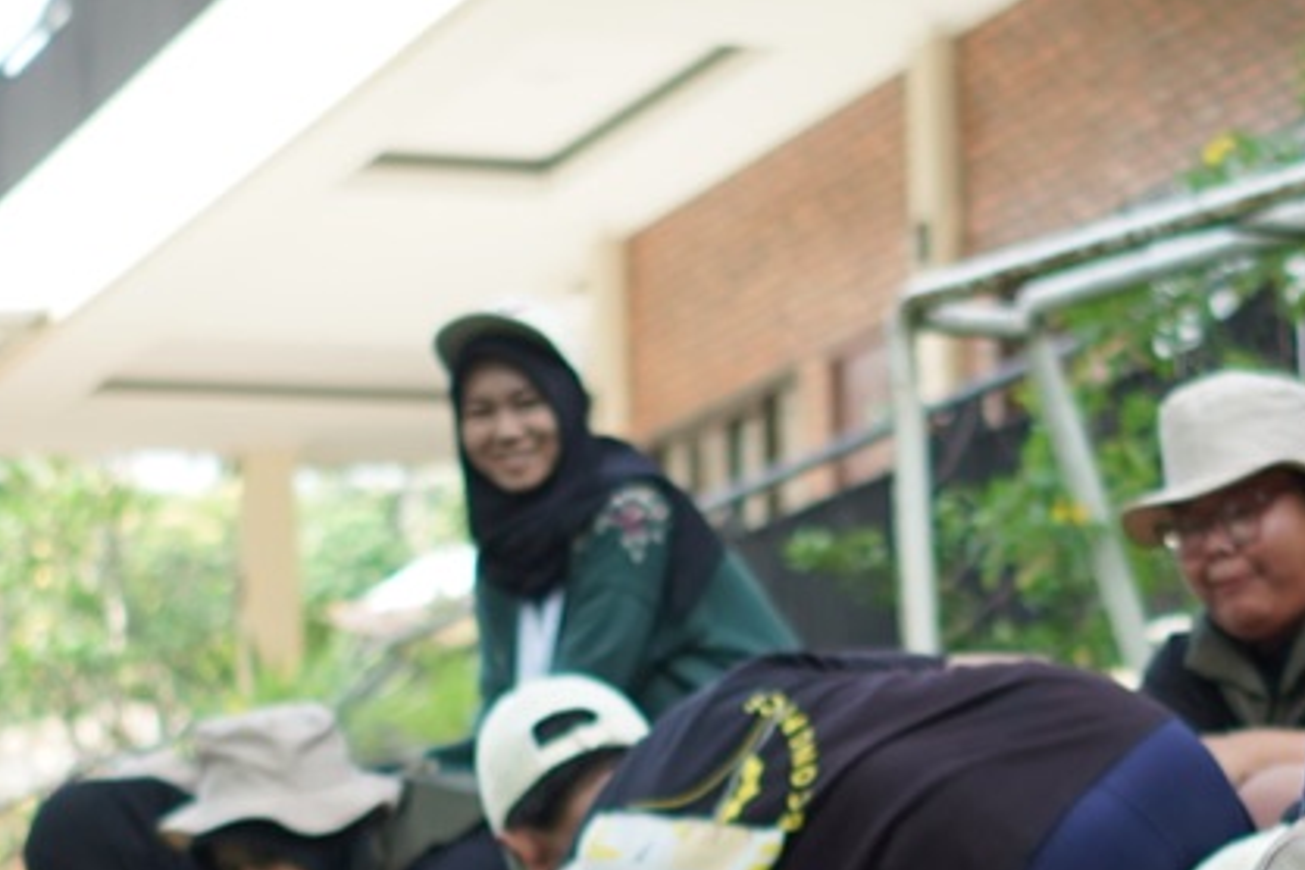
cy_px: 703
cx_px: 811
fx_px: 5111
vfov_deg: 9.7
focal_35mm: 141
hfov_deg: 14.5
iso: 200
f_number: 2
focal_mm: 28
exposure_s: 1/800
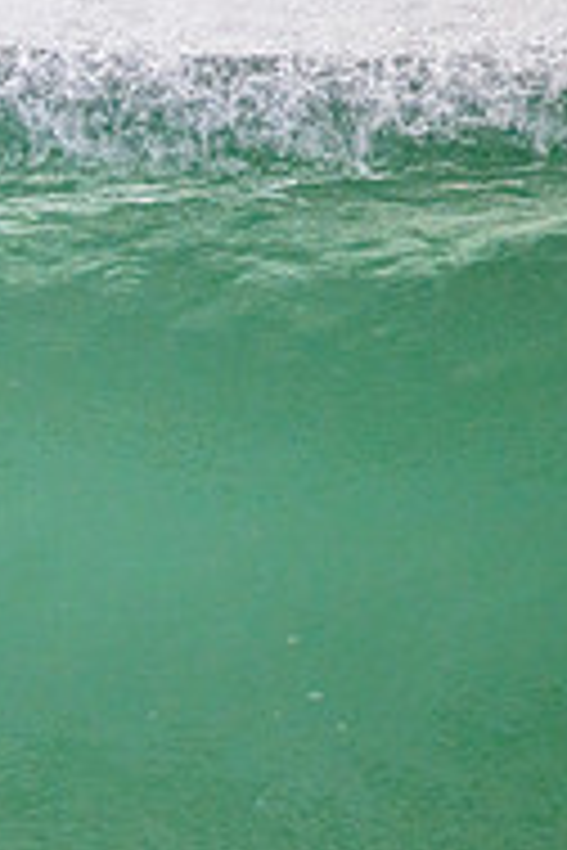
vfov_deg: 0.8
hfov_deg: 0.6
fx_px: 57995
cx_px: -603
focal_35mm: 2455
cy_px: 681
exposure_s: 1/2000
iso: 2200
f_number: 11
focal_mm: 800
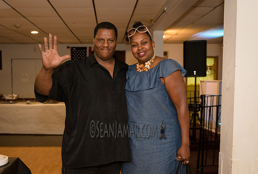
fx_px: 292
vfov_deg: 33.2
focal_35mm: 41
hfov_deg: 47.5
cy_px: 100
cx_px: 108
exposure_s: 1/400
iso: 2000
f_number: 3.5
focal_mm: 35
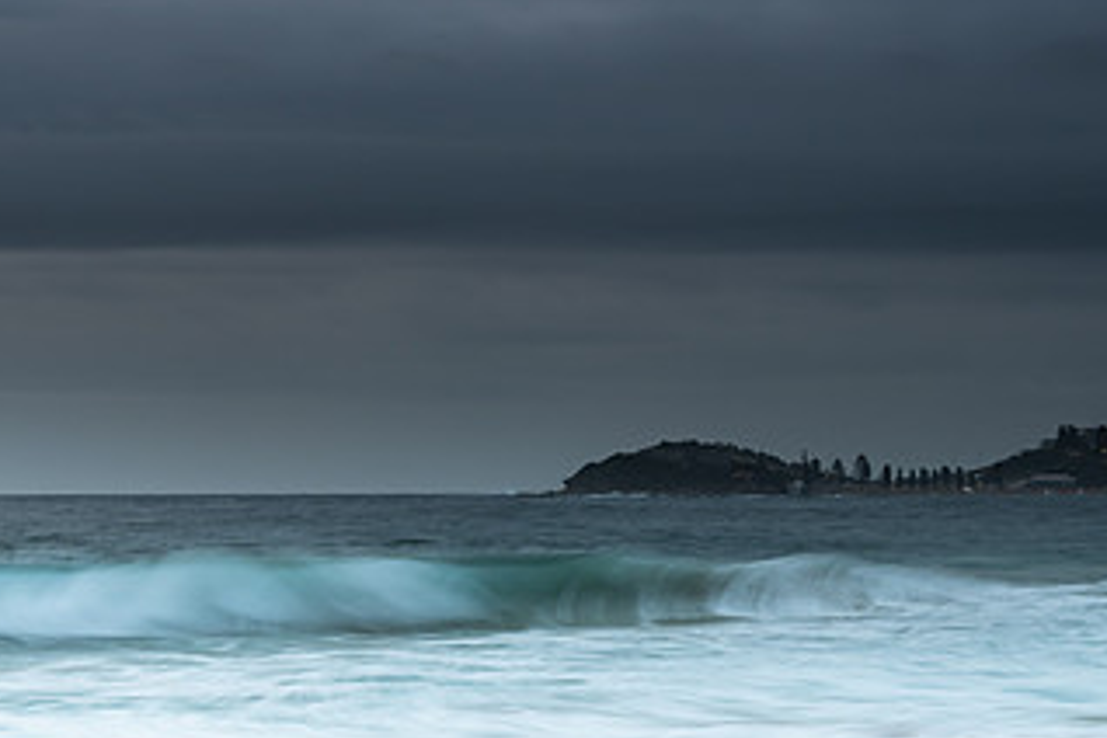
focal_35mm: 107
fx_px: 3290
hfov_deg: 19.1
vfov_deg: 12.8
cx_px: 480
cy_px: 402
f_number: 5.6
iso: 200
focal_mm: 58
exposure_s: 1/1.25
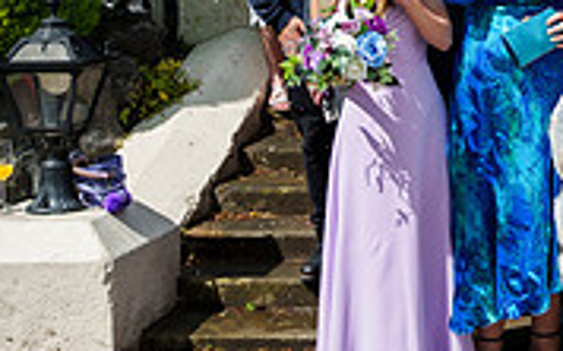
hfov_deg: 19.1
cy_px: -117
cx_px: 772
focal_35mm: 99
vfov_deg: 12.7
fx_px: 1518
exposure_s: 1/3200
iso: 200
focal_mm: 28
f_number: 3.5
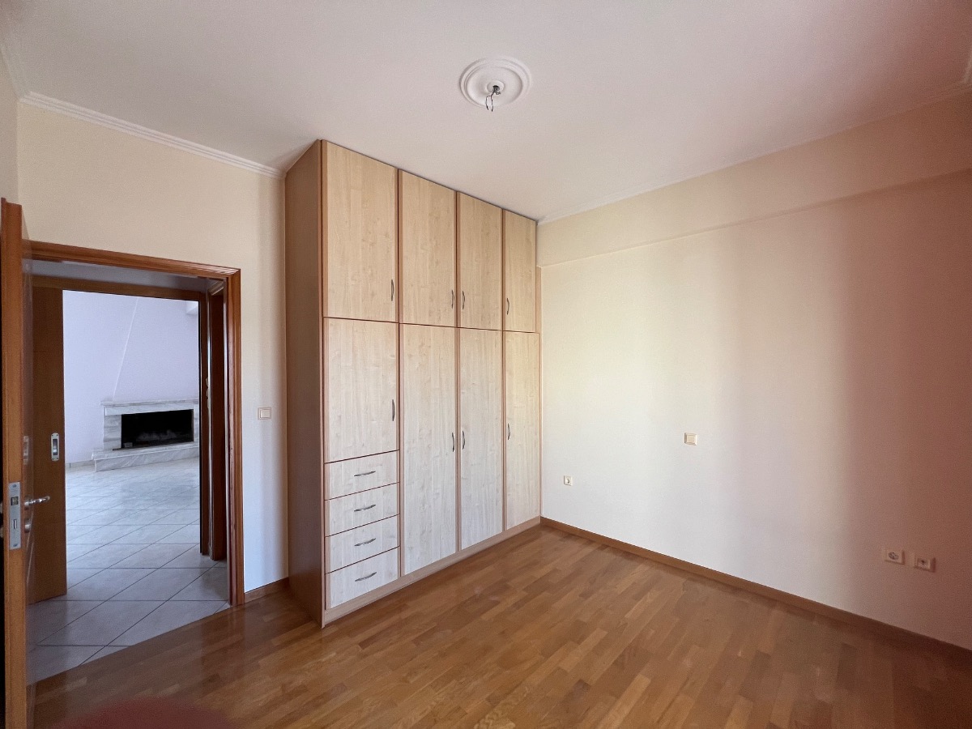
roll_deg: +0.7
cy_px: 364
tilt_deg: +0.1
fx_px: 365
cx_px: 486
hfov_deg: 106.2
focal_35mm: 13
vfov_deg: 89.9
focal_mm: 1.57
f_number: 1.8
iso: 64
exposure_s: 1/99
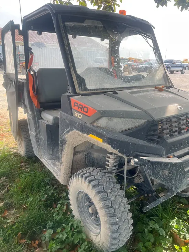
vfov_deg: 67.3
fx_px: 189
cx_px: 94
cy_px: 126
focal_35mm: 26
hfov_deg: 53.1
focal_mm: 5.1
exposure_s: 1/416
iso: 50
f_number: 1.6
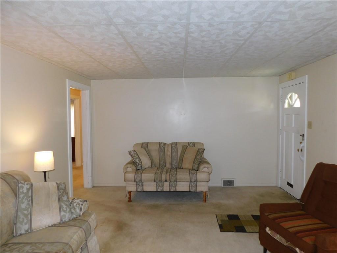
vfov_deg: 58.9
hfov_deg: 73.9
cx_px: 168
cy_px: 126
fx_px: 224
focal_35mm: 23
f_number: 3
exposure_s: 1/30
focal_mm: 4
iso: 200
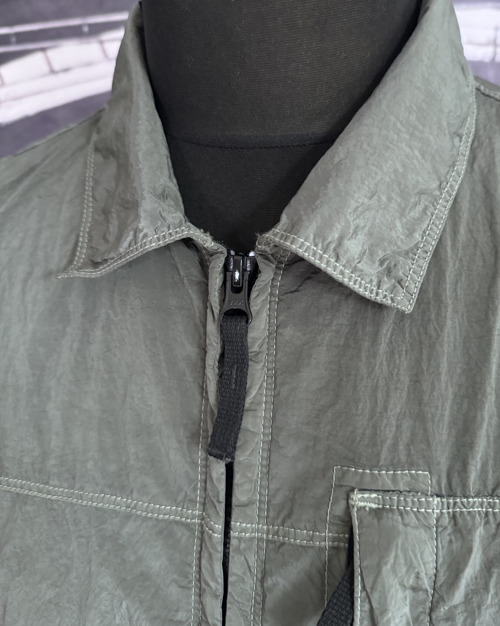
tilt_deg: -15.5
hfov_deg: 49.8
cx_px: 288
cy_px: 286
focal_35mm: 29
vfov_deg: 60.4
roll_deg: +0.7
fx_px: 537
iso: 1000
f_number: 1.78
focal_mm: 6.76
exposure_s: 1/37
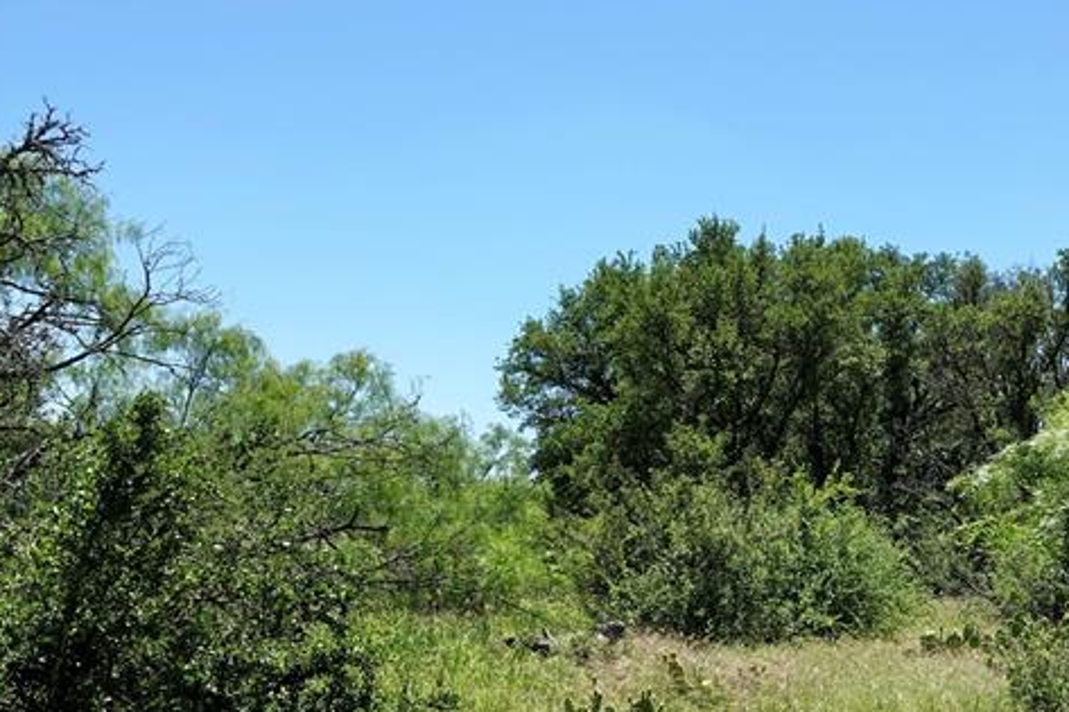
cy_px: 441
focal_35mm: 52
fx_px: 1543
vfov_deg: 25.9
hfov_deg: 37.3
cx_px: 800
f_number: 4
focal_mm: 8.8
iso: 100
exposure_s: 1/500
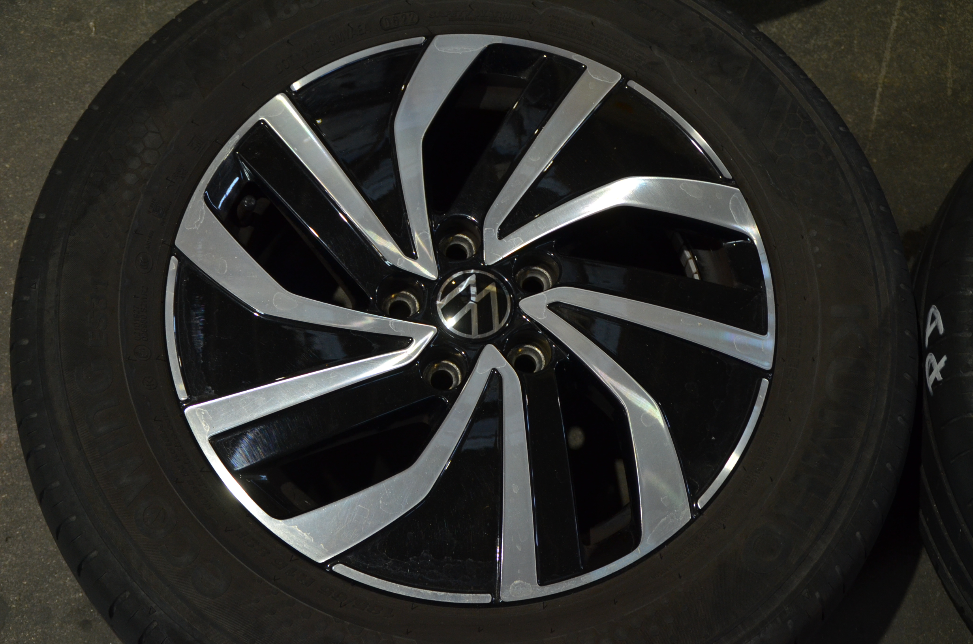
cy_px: 322
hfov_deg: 32.0
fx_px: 1699
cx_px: 486
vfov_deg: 21.5
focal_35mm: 63
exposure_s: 1/50
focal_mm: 42
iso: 800
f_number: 4.5
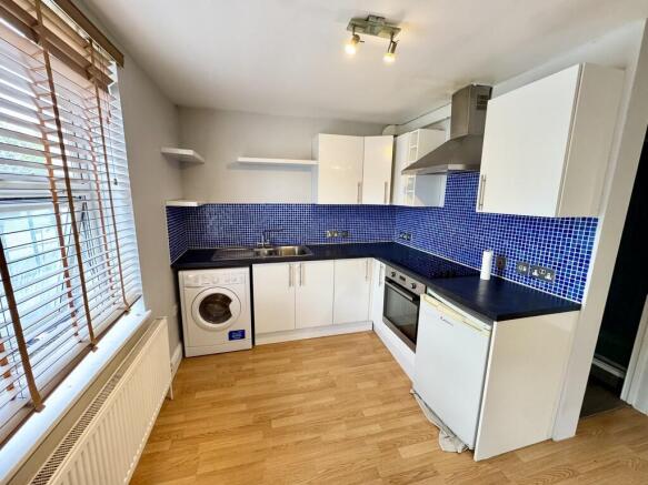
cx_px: 324
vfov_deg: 85.7
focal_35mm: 14
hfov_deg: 102.1
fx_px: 262
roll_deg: -0.4
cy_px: 242
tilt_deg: -9.1
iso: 250
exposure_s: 1/100
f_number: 2.2
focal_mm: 2.22
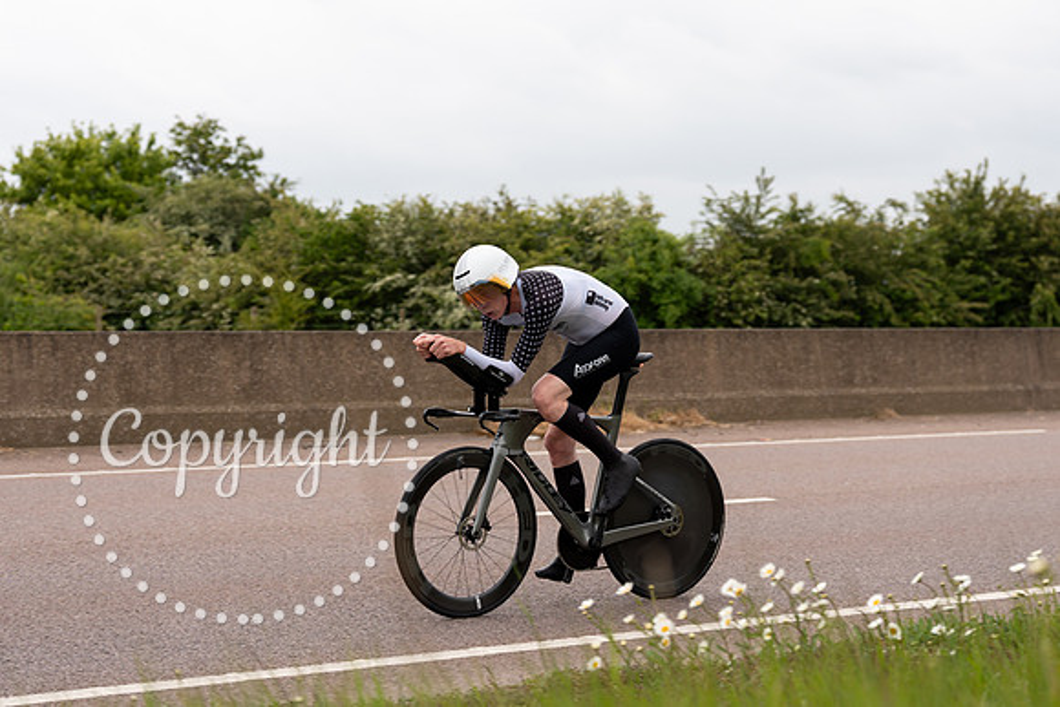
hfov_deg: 27.6
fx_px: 2155
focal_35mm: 73
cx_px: 530
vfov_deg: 18.6
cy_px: 354
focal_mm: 70
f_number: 3.5
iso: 250
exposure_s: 1/1000
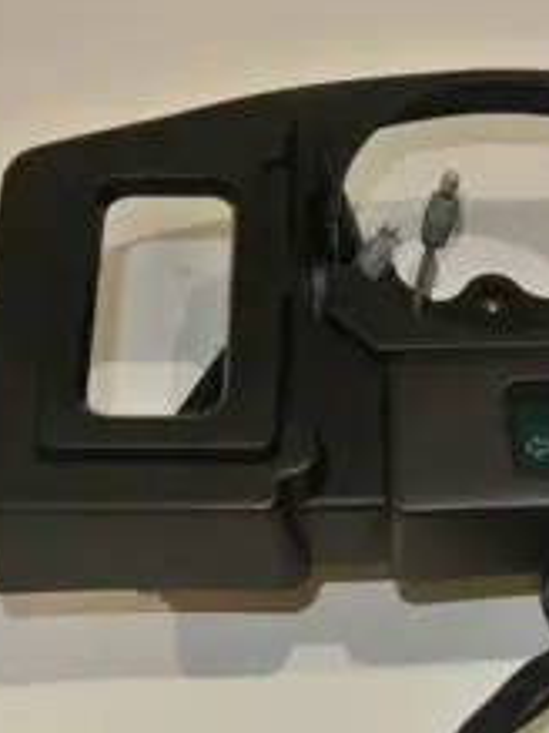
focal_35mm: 71
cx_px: 529
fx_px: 1503
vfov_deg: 26.9
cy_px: 589
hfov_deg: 20.2
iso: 200
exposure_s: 1/60
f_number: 4
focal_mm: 11.4
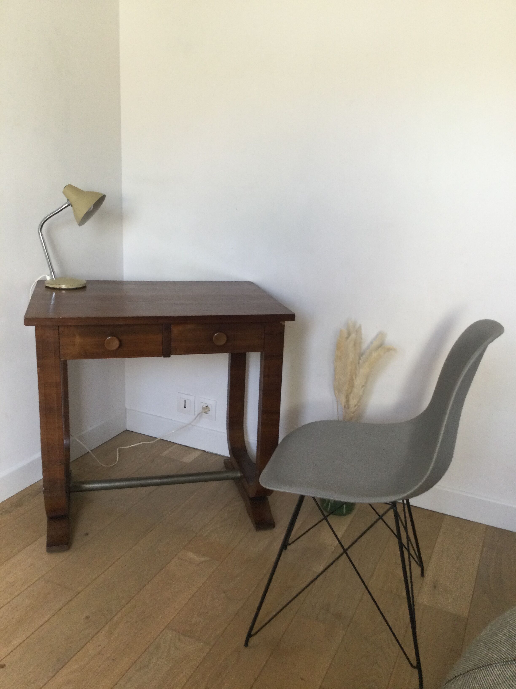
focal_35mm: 31
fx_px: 616
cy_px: 344
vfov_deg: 58.4
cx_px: 258
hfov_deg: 45.4
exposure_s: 1/33
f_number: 2.4
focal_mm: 3.3
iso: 80
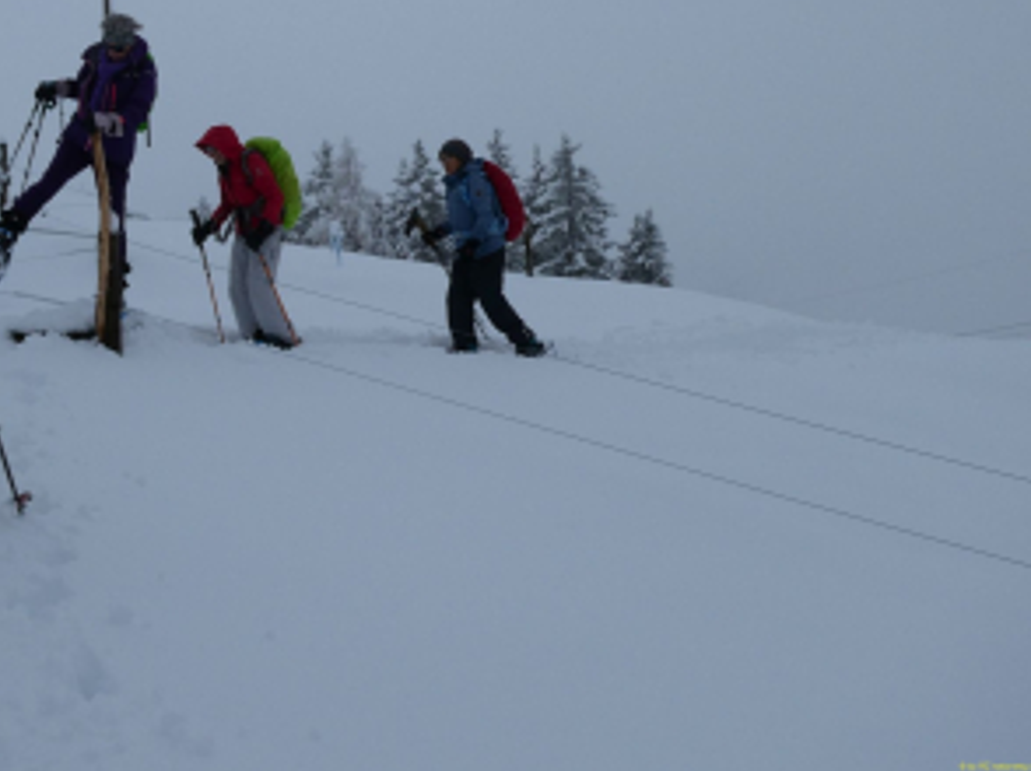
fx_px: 1339
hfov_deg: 41.2
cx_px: 293
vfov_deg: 31.7
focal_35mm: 45
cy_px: 214
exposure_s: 1/800
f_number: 4
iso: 80
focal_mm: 5.4
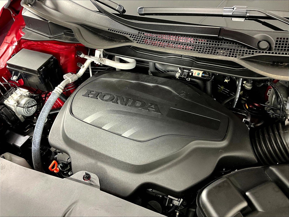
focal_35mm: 29
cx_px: 144
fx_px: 242
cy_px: 108
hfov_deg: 61.7
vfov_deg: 48.2
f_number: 1.8
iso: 200
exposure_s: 1/60
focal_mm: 3
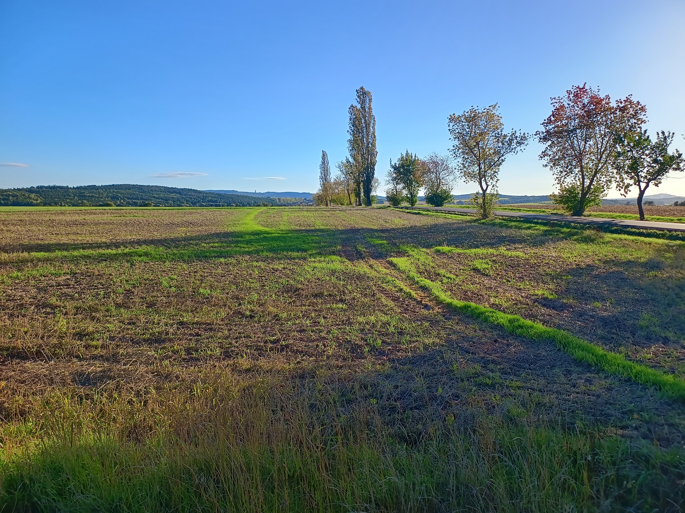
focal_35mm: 24
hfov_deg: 71.6
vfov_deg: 56.8
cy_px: 256
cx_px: 342
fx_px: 475
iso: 105
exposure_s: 1/2155
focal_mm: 5.89
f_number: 1.4
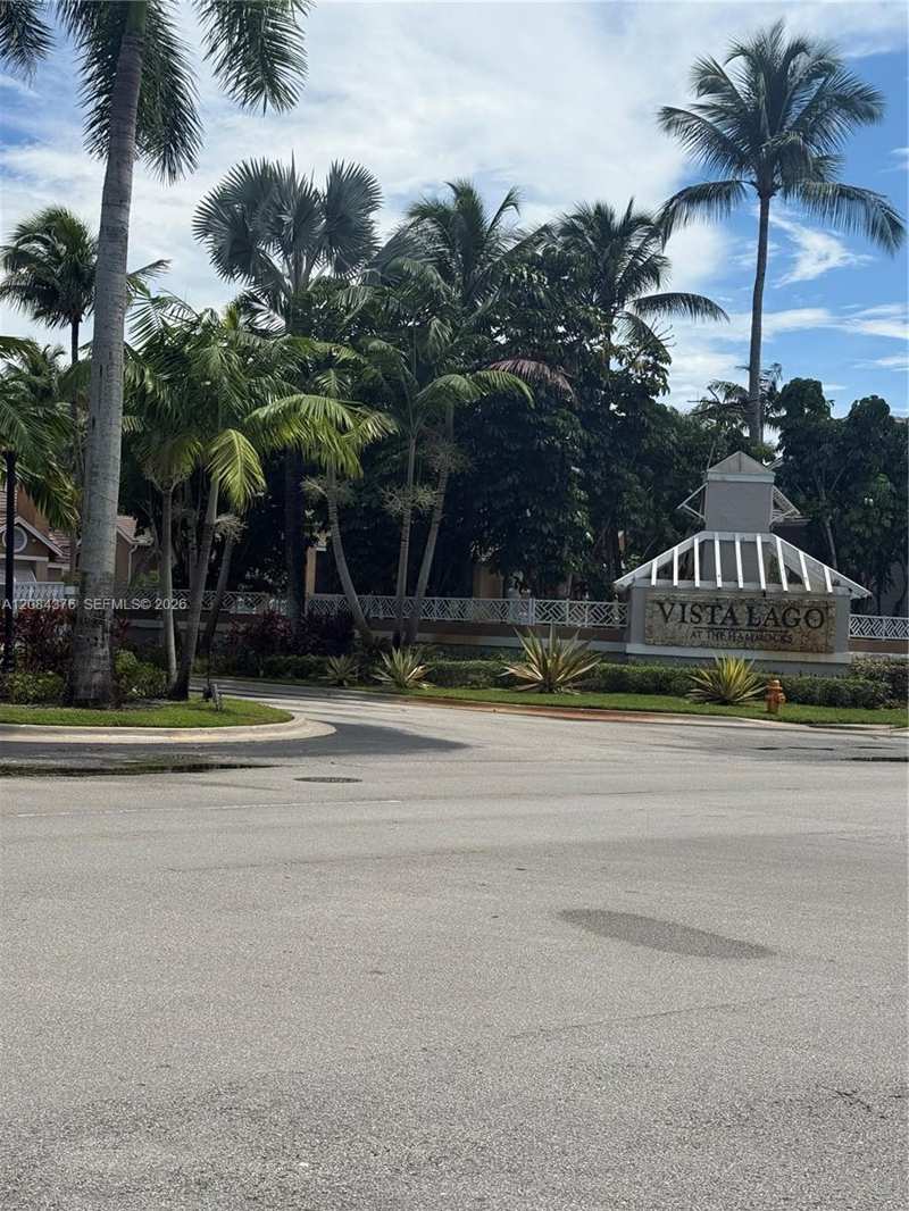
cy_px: 606
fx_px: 1680
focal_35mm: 48
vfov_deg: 39.6
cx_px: 454
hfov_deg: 30.3
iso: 100
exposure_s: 1/7143
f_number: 1.78
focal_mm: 6.76
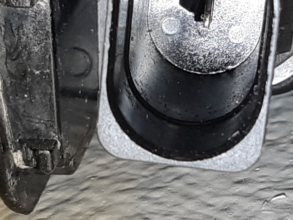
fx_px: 406
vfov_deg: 29.5
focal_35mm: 48
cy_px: 42
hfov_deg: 39.1
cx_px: 199
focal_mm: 3.93
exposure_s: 1/150
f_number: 1.7
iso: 40
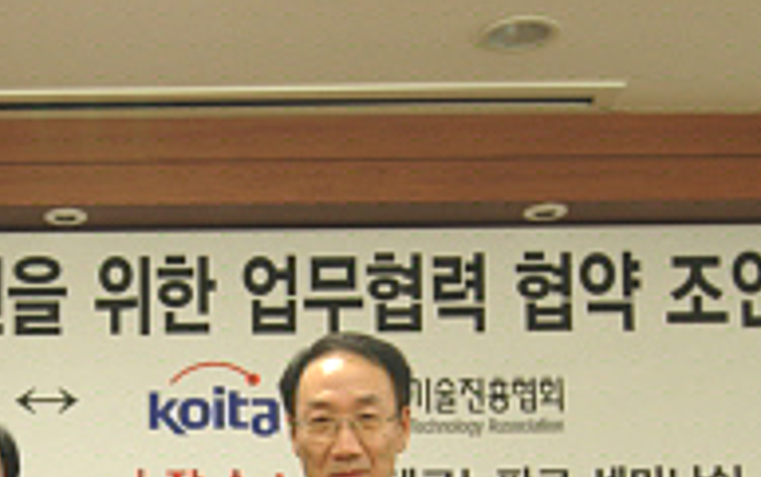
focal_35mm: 87
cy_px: 603
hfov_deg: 23.2
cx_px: 71
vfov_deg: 14.5
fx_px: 1806
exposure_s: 1/25
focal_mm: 22
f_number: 5.6
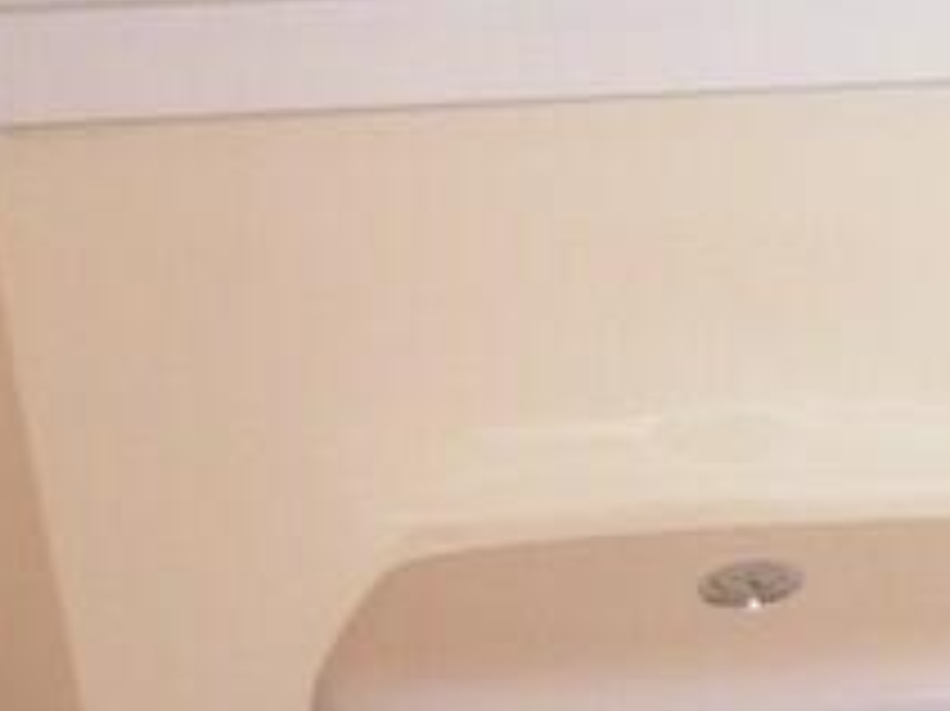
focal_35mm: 136
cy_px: 644
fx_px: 3730
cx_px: 2247
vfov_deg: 10.8
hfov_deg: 11.9
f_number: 2.8
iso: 100
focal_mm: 4.6
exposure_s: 1/30
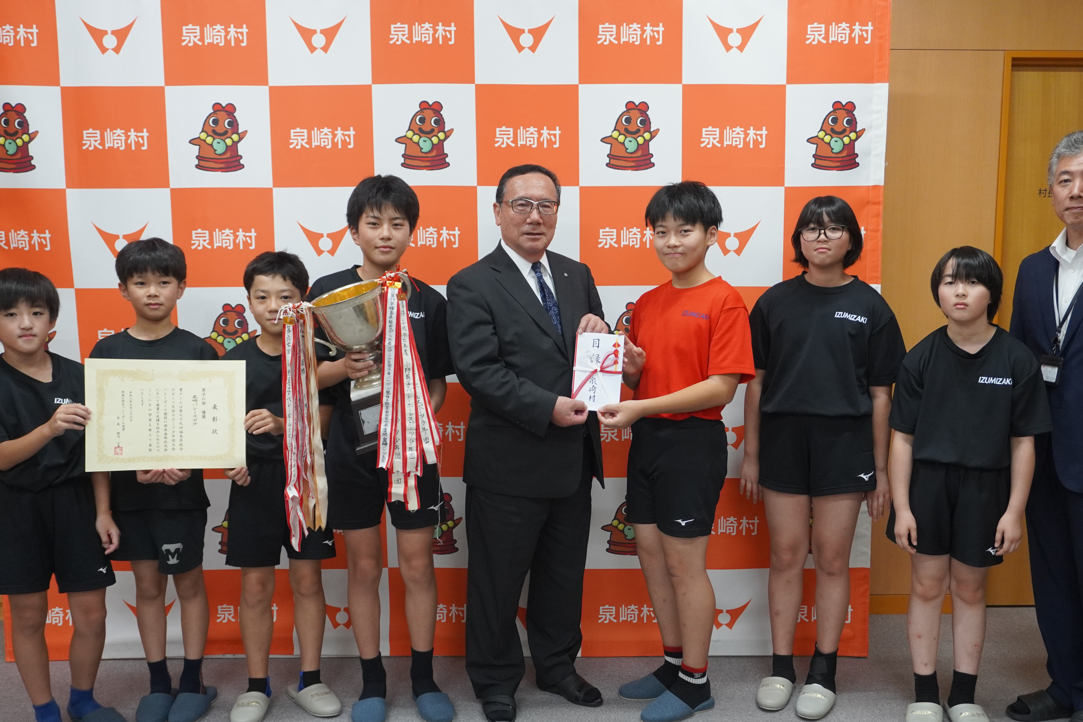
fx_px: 1083
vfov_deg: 36.8
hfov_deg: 53.1
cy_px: 418
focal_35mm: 36
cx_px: 588
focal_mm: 20
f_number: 4
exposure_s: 1/160
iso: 1250
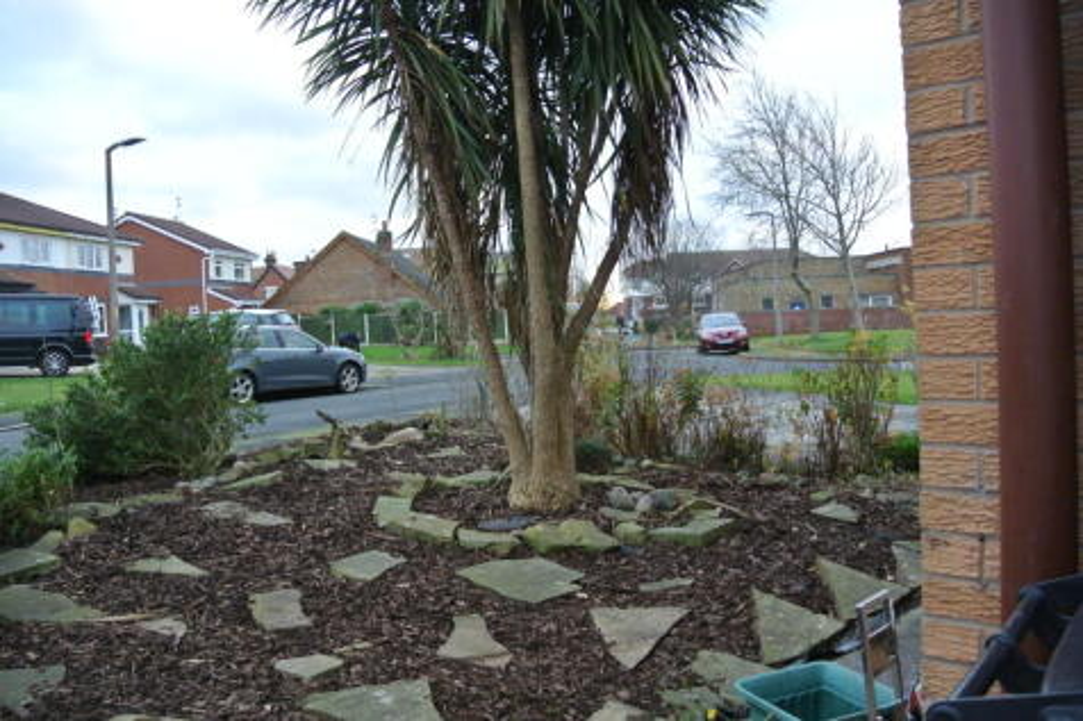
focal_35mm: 29
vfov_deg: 44.9
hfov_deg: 63.7
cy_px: 360
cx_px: 542
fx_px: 872
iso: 560
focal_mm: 11
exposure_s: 1/125
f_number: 3.5
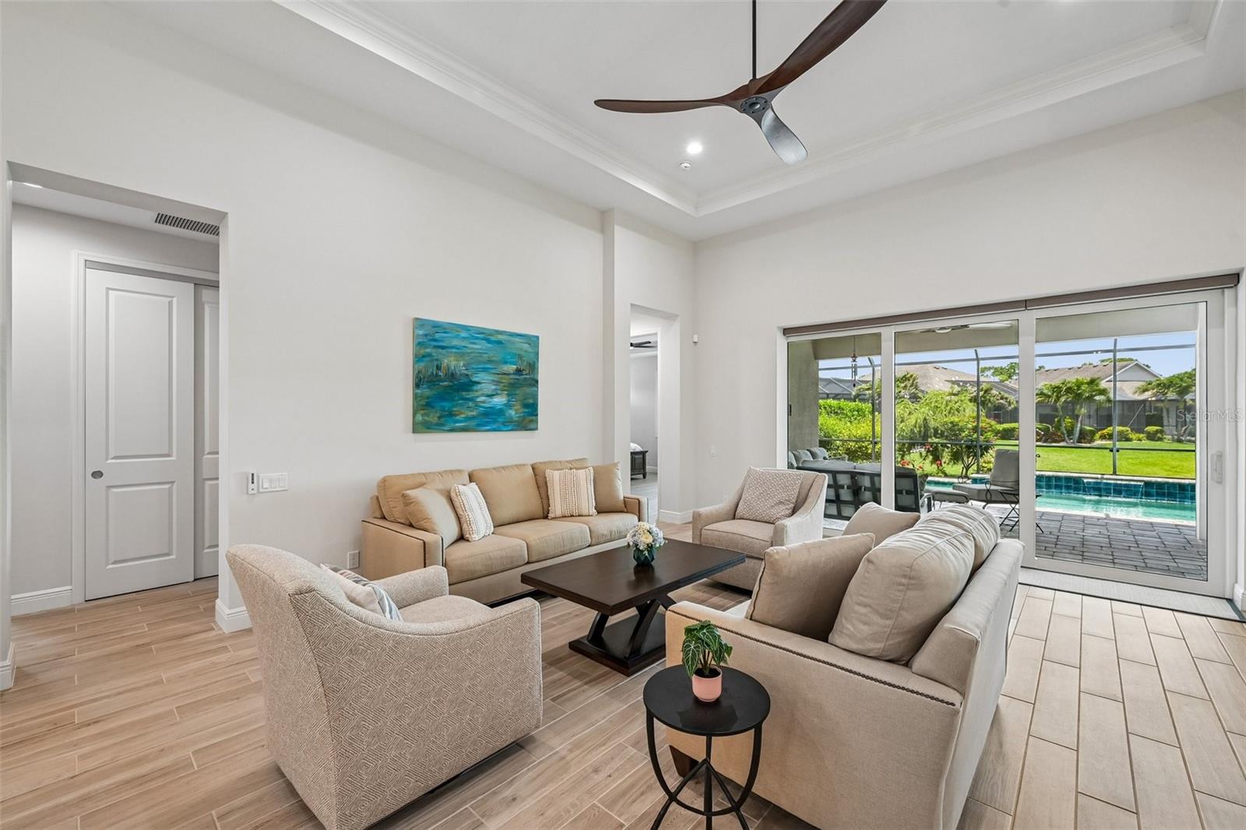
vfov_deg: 81.2
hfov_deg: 104.3
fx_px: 484
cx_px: 623
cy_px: 415
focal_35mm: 14
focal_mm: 14
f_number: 8
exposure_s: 1/50
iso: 400
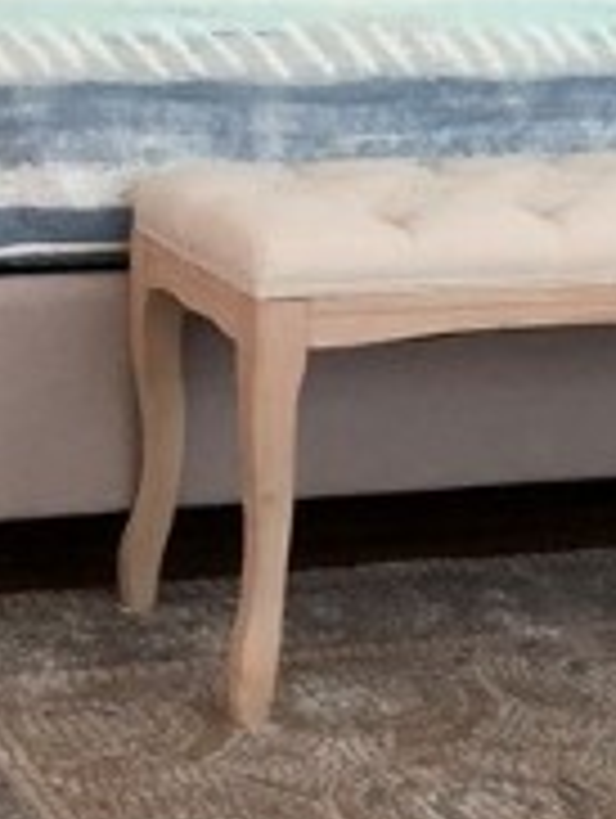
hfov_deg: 12.6
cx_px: 355
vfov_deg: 16.4
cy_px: 14
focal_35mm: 118
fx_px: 2793
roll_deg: -1.8
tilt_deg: -7.9
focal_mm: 3.99
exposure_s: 1/7
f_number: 1.8
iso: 100
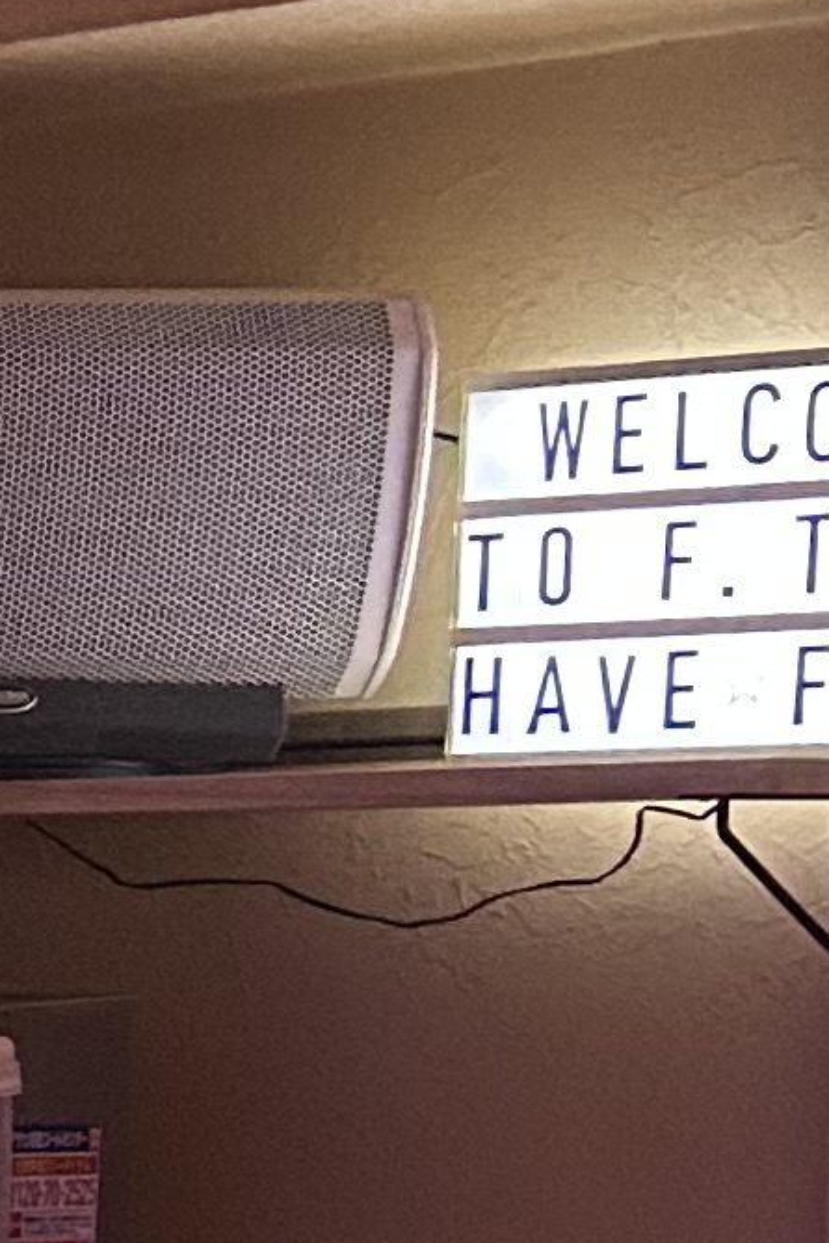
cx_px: -2615
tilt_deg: -7.5
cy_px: 1481
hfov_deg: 6.5
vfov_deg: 12.3
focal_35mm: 163
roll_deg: +1.4
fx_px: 5630
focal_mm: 5.7
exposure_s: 1/60
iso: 400
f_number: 1.5
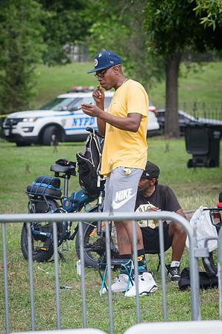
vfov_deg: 9.6
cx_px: 67
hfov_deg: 6.4
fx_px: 1979
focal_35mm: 214
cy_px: 146
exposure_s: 1/320
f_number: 4.5
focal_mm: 120
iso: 2000
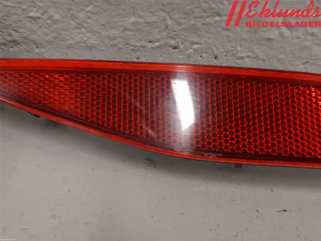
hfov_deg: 67.3
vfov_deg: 53.1
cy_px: 120
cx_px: 160
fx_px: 241
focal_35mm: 26
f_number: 1.7
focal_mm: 3.93
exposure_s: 1/50
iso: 125
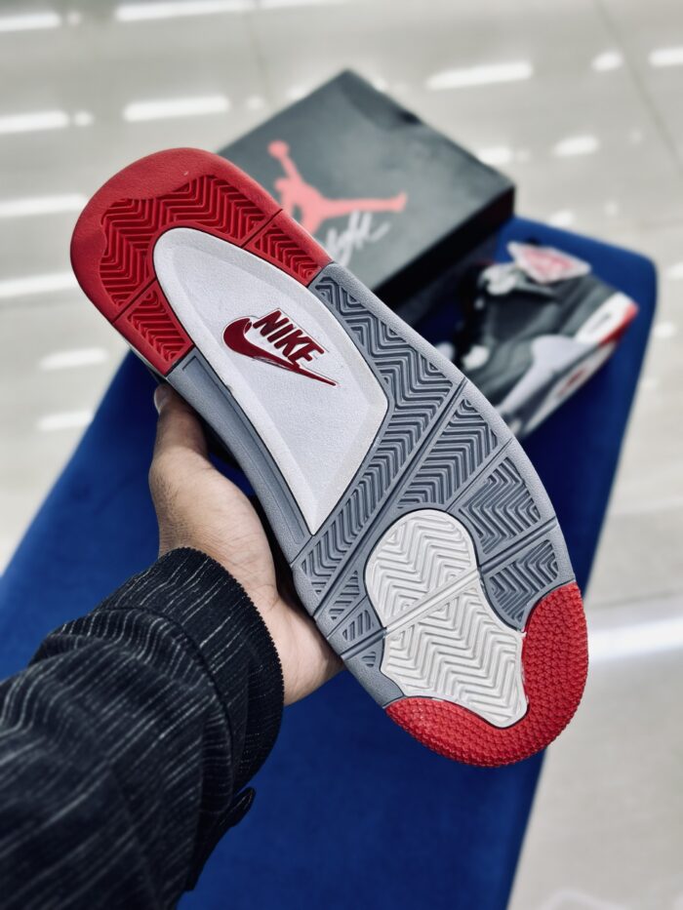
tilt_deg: -54.1
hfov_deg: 30.3
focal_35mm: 48
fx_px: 1262
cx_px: 342
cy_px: 455
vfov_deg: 39.7
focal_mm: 6.86
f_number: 1.78
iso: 80
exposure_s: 1/100
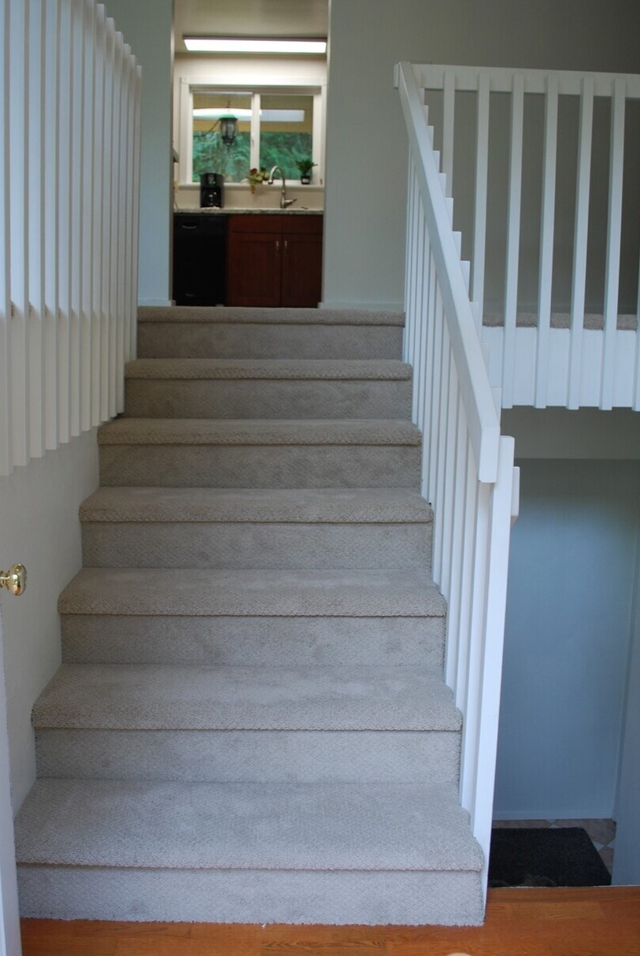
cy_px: 448
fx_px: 851
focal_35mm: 32
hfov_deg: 41.2
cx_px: 292
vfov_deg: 58.6
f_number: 3.8
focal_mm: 18
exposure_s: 1/50
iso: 200
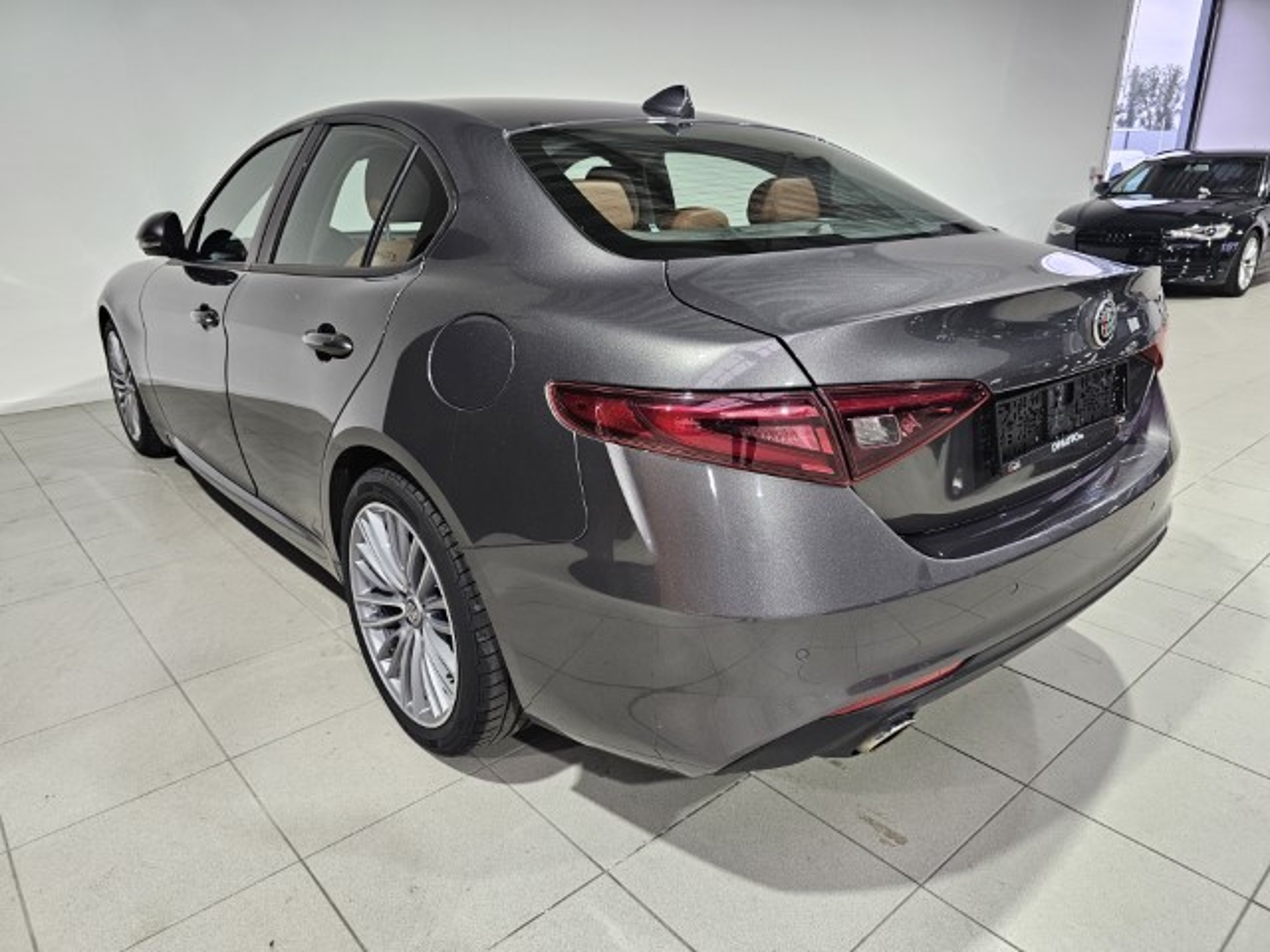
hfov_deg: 73.9
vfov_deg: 58.9
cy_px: 476
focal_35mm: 23
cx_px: 635
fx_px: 844
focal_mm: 6.3
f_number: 1.7
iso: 160
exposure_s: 1/100
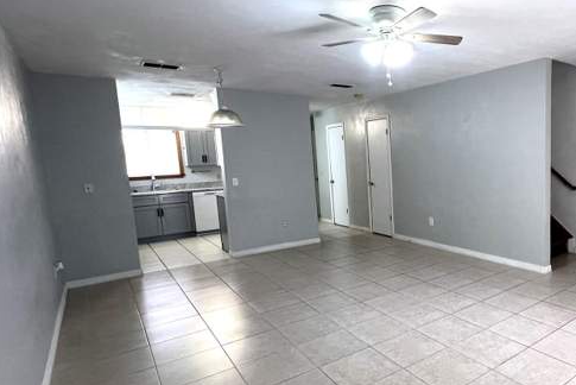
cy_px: 202
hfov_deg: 68.9
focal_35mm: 24
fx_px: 384
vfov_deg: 53.2
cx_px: 432
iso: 125
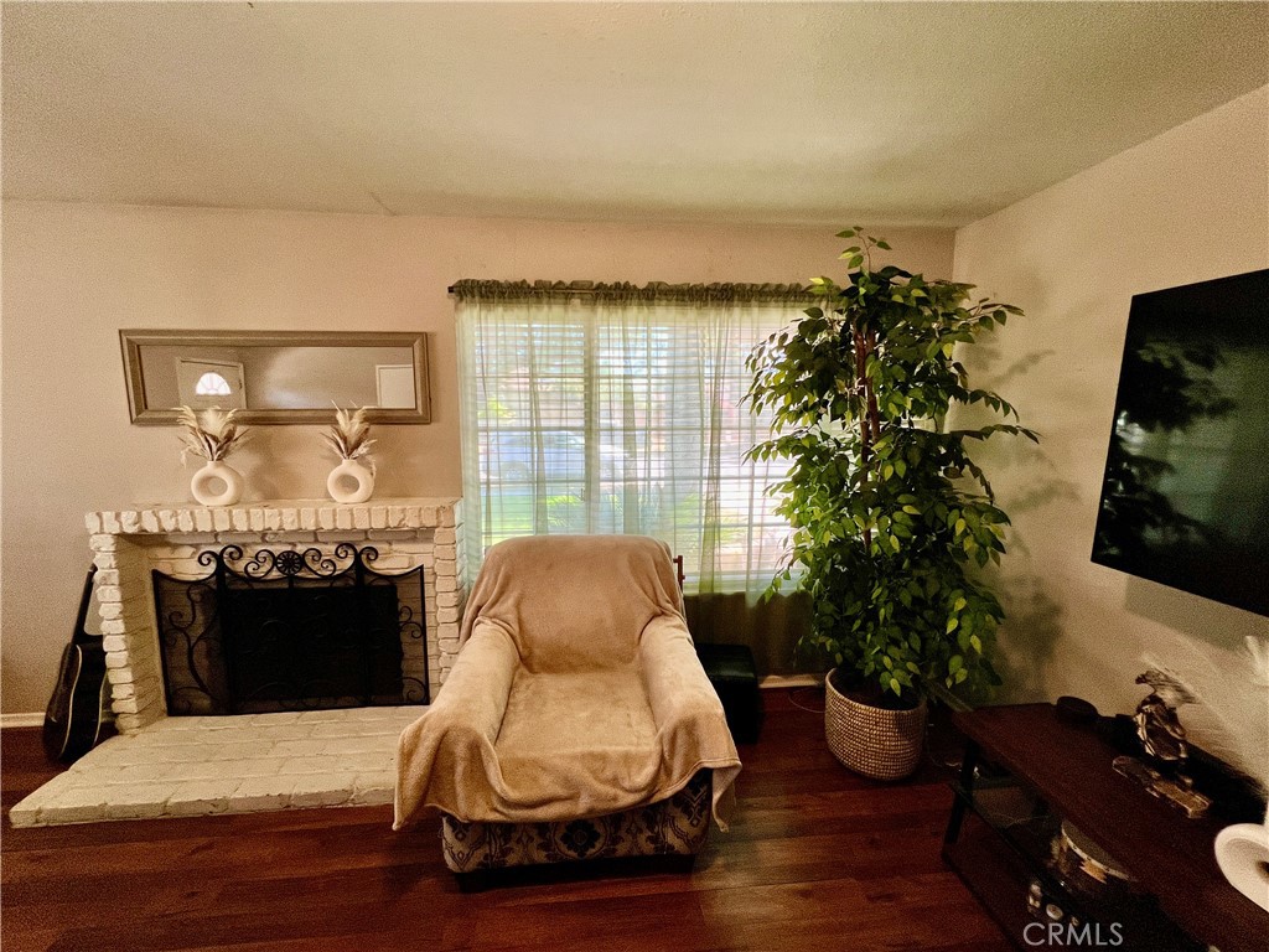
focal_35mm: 13
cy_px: 476
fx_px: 477
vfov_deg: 89.9
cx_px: 634
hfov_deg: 106.2
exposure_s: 1/120
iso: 100
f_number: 1.8
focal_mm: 1.57
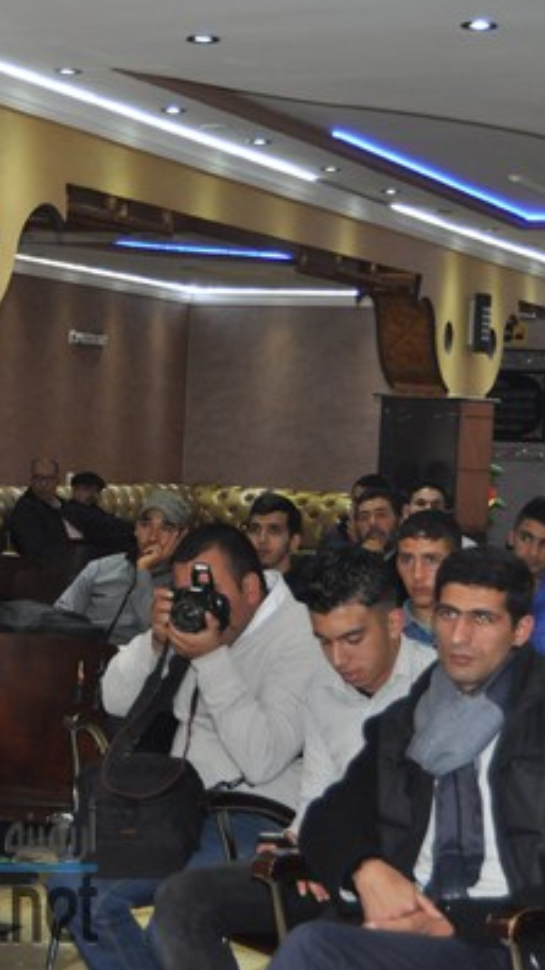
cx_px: -59
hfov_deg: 14.5
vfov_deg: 26.2
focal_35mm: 81
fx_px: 2083
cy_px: 487
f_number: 4.5
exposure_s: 1/60
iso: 800
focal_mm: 32
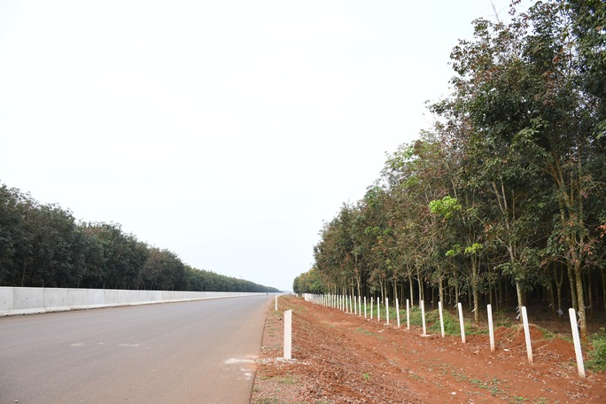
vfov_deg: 47.9
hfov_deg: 67.4
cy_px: 202
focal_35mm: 27
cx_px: 303
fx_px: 454
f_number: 5
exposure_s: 1/200
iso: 125
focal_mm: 18
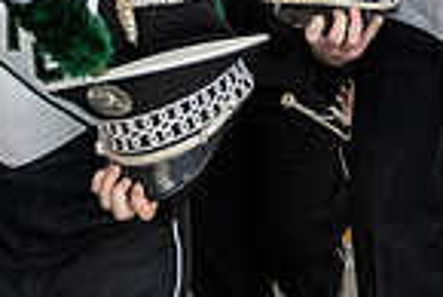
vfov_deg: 12.6
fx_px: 1182
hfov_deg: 21.1
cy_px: -286
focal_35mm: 96
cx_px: 141
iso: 3200
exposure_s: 1/800
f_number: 4
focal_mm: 24
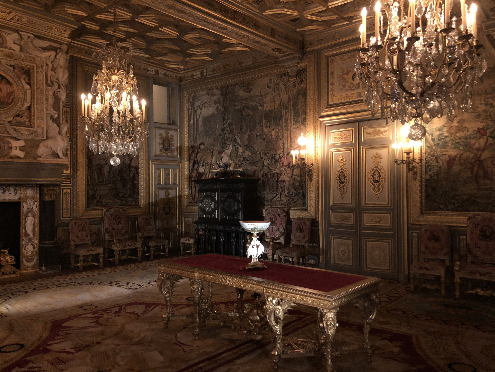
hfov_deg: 63.4
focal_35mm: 28
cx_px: 248
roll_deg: +1.2
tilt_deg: +0.2
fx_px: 400
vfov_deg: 49.7
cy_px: 186
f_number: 1.8
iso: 160
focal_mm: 4
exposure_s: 1/4
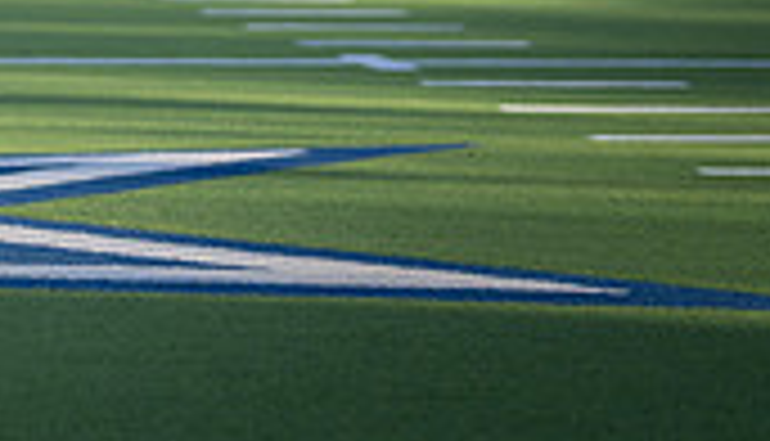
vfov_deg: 4.8
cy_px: -410
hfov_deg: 8.2
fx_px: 5189
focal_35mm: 253
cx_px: -499
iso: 100
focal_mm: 70
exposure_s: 1/500
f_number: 2.8
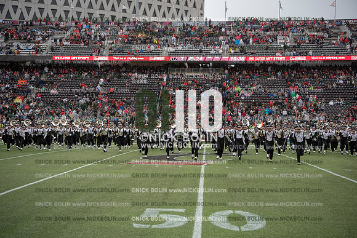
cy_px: 119
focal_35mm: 50
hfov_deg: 39.6
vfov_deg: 27.0
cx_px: 178
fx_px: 496
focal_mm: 50
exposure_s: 1/500
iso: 250
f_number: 3.5
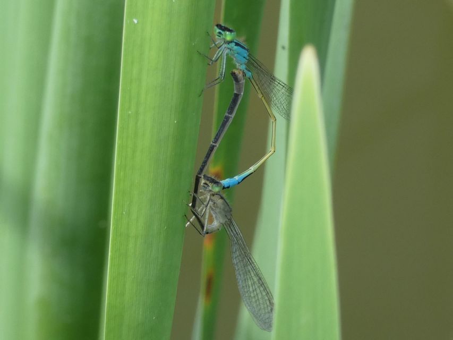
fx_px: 2395
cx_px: 226
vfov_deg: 8.1
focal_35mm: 183
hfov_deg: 10.8
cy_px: 170
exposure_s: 1/80
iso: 100
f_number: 5.5
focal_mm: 32.7
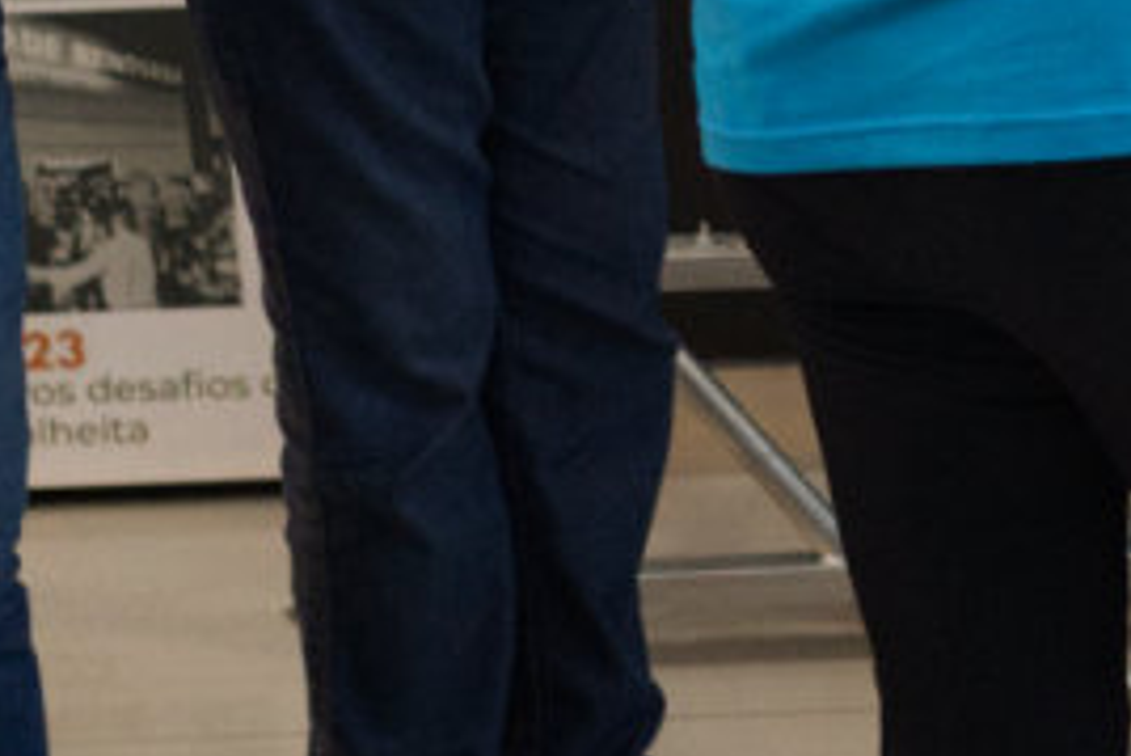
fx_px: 4935
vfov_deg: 8.5
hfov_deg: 12.4
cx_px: 1709
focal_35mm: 157
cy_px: -458
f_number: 2.8
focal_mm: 35
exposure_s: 1/125
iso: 6400
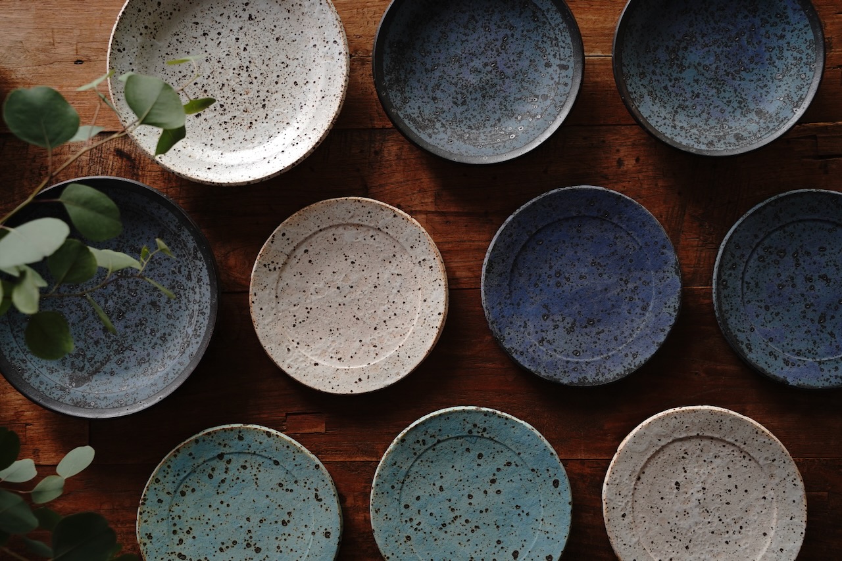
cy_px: 280
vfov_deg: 32.6
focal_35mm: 41
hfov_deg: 47.4
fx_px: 959
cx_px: 421
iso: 800
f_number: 4.5
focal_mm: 41
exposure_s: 1/160
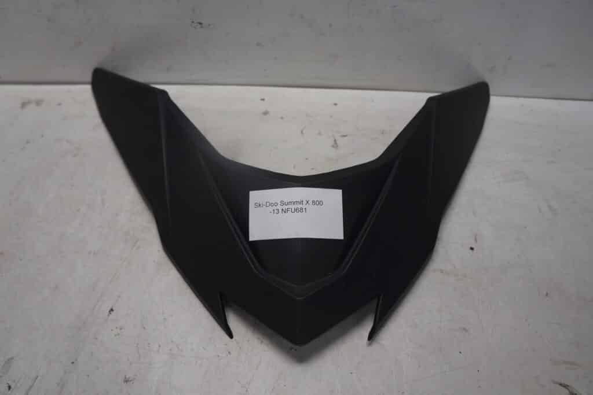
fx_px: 445
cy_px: 198
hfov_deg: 67.4
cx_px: 296
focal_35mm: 27
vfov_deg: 47.9
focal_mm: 18
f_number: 5
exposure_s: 1/60
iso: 125
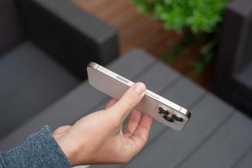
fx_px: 350
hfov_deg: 39.6
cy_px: 84
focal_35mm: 50
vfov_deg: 27.0
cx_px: 126
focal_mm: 50
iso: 400
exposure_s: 1/250
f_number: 4
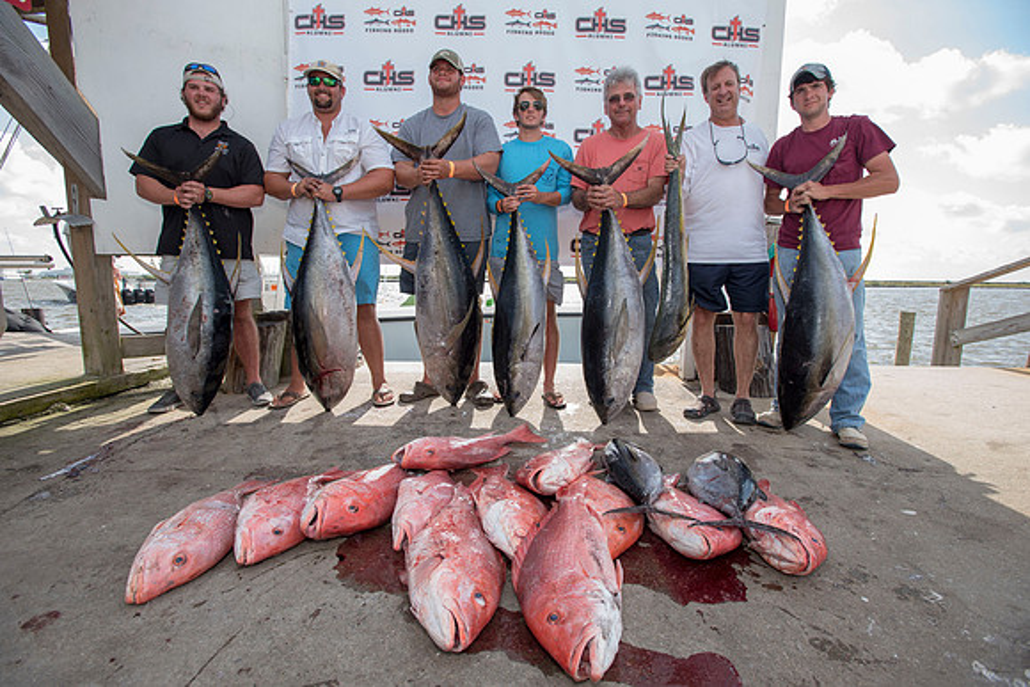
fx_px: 486
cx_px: 515
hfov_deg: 93.3
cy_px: 344
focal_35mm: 17
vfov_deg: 70.5
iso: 250
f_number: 5.6
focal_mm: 17
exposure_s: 1/320
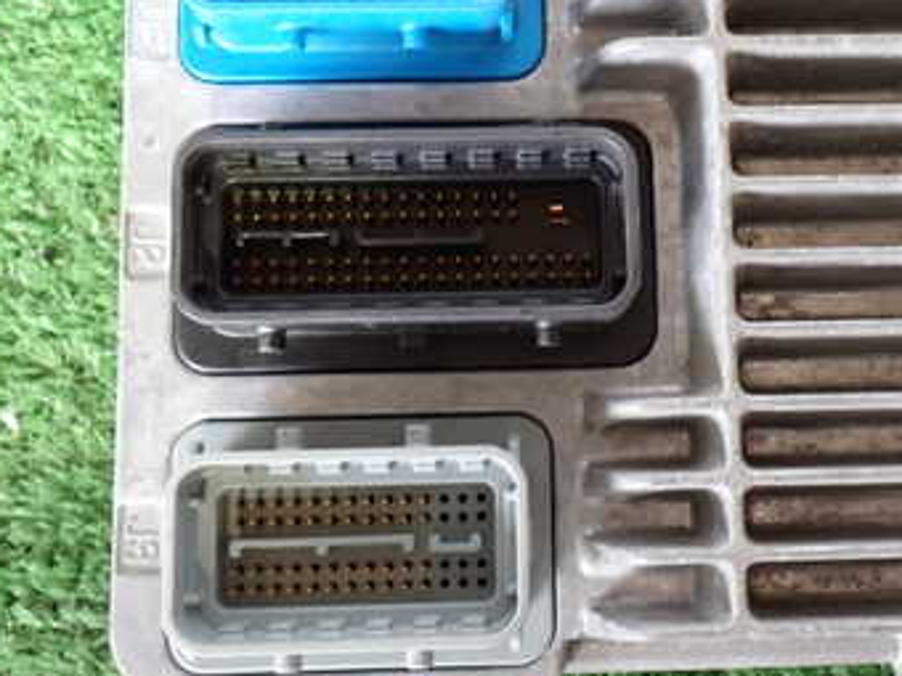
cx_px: 594
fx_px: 1381
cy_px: 273
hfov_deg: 35.8
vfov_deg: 27.5
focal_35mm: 53
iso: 640
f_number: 2.3
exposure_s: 1/30
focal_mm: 5.4
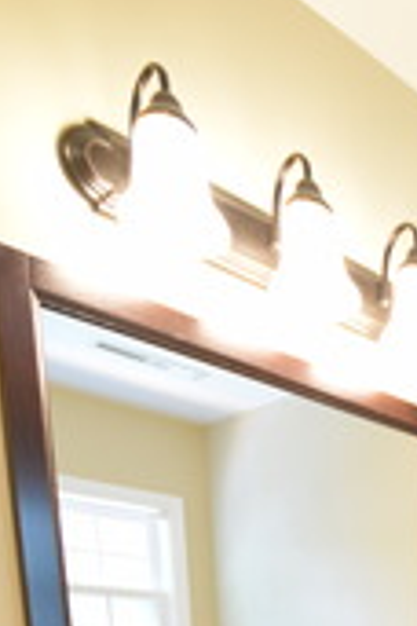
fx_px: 730
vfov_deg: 33.4
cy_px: 820
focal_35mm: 42
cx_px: 578
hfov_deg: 25.9
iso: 200
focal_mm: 10
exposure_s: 1/5
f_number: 4
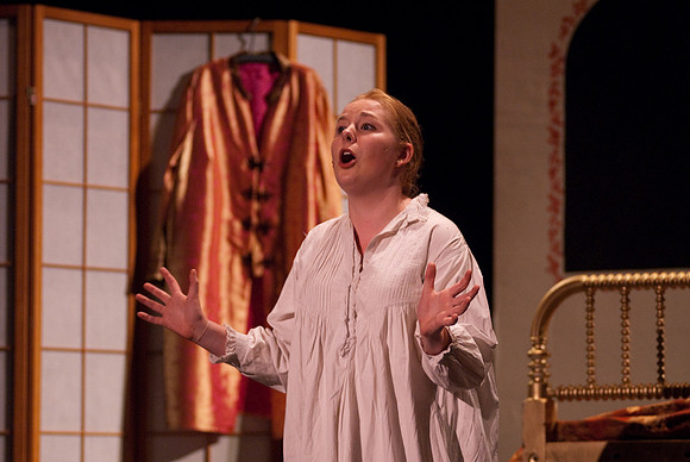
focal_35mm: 165
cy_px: 231
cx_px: 345
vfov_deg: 8.3
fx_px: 3166
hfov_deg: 12.4
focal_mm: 110
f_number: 2.8
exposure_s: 1/60
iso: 1000
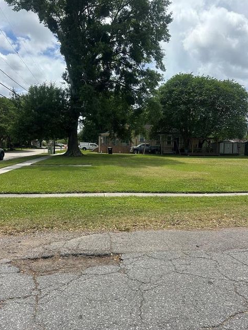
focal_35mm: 25
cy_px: 161
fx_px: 239
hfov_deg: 54.9
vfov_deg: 69.4
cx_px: 123
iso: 80
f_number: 1.78
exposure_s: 1/4762
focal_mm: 6.86
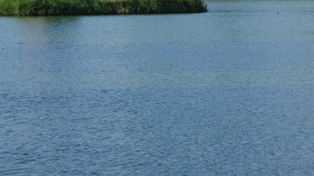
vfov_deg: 7.8
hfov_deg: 14.1
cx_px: 142
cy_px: -60
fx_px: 1274
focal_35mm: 153
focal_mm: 35
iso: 160
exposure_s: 1/850
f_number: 4.5
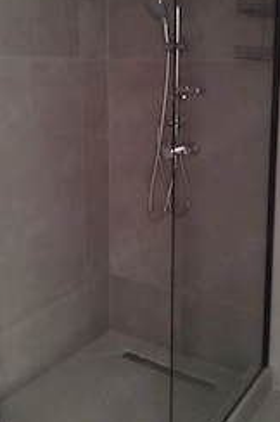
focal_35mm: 41
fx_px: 480
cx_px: 175
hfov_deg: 32.4
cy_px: 156
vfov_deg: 47.0
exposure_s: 1/14.3
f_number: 1.89
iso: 2700
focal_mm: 5.89
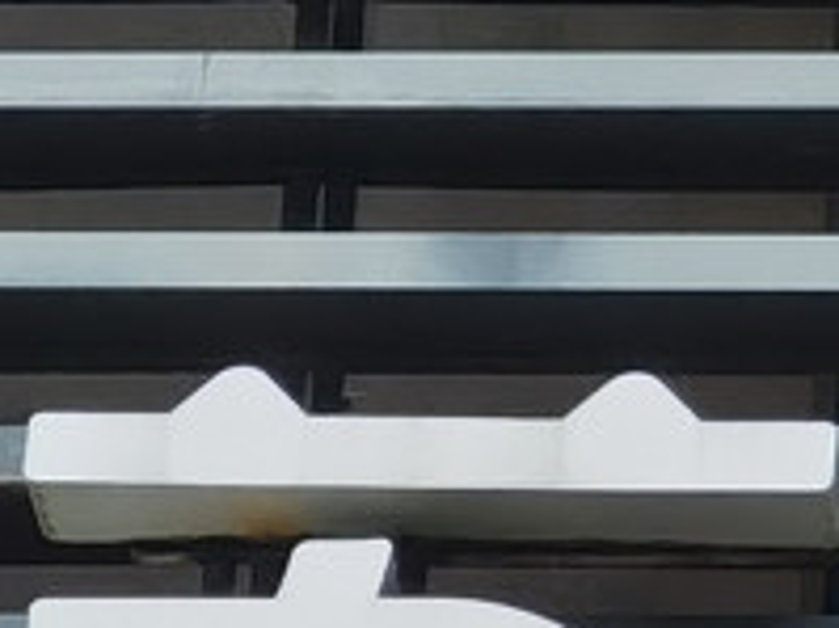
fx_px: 17271
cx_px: 1851
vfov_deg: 2.1
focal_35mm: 713
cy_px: 303
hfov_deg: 2.8
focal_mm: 7.48
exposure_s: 1/1127
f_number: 2.4
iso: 50
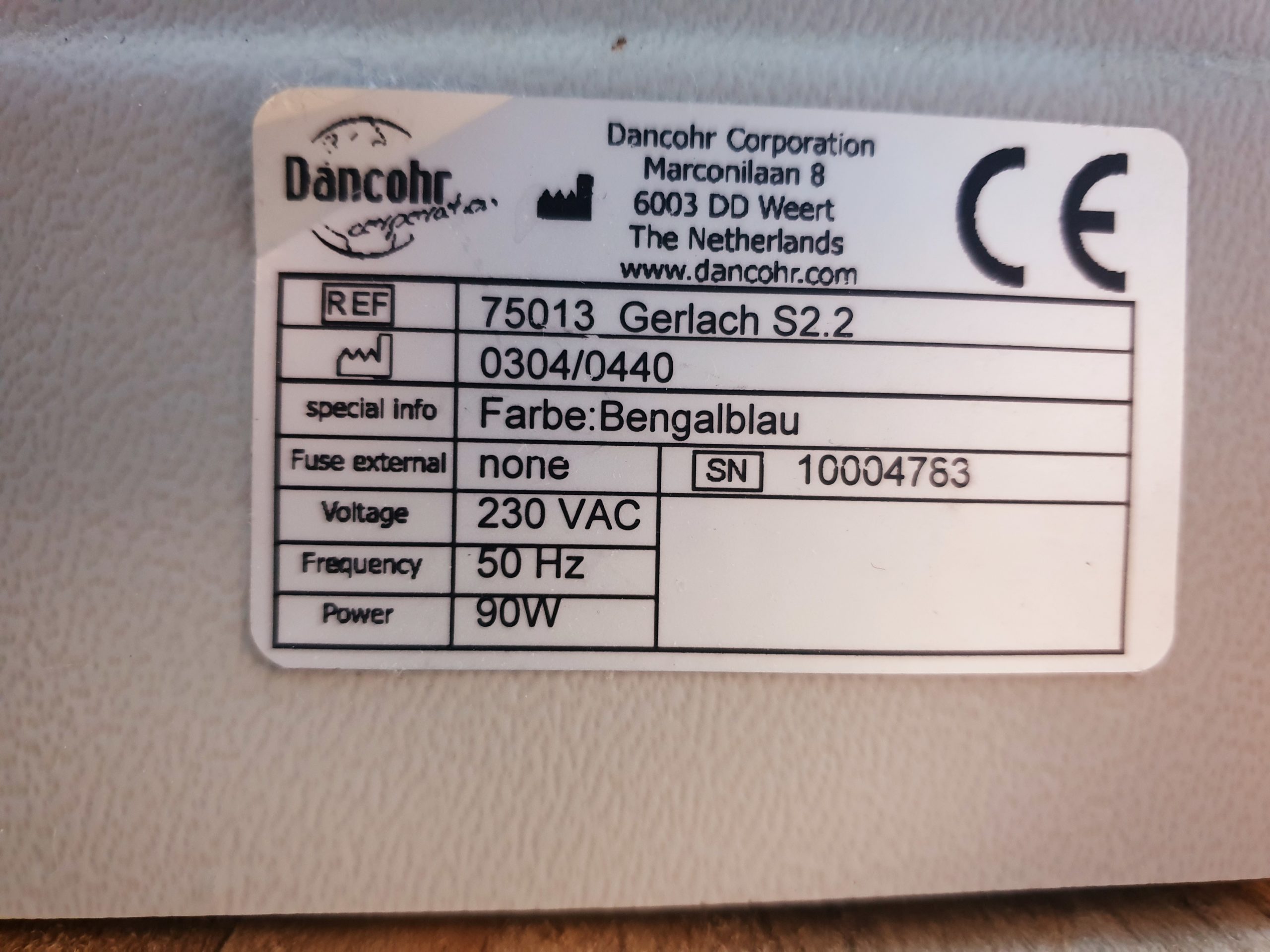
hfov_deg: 67.3
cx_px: 635
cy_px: 476
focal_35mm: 26
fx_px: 954
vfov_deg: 53.1
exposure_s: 1/13
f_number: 1.5
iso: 250
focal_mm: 4.3
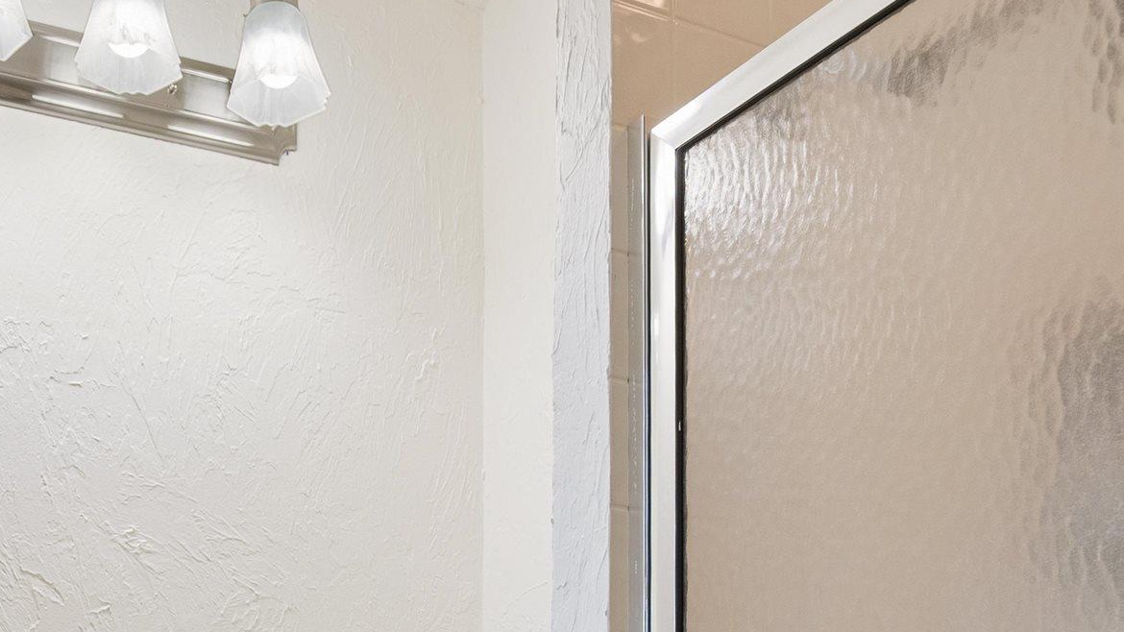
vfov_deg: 23.4
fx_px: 1311
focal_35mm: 44
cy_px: 862
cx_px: 269
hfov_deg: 44.7
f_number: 5.6
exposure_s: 1/80
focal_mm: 16
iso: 1250
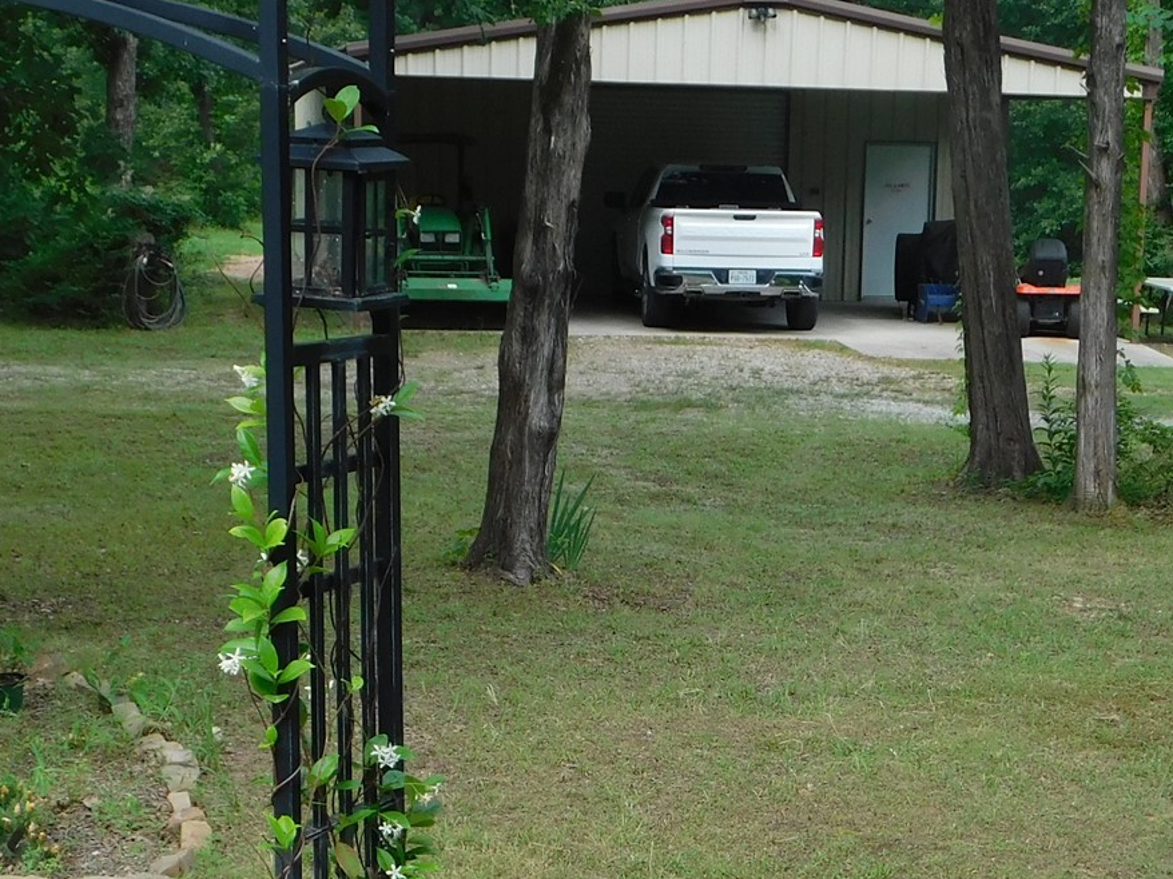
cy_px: 669
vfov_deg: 17.5
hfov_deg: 23.3
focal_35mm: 84
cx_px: 635
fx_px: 2846
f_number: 3.5
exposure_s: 1/200
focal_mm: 6.3
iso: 125
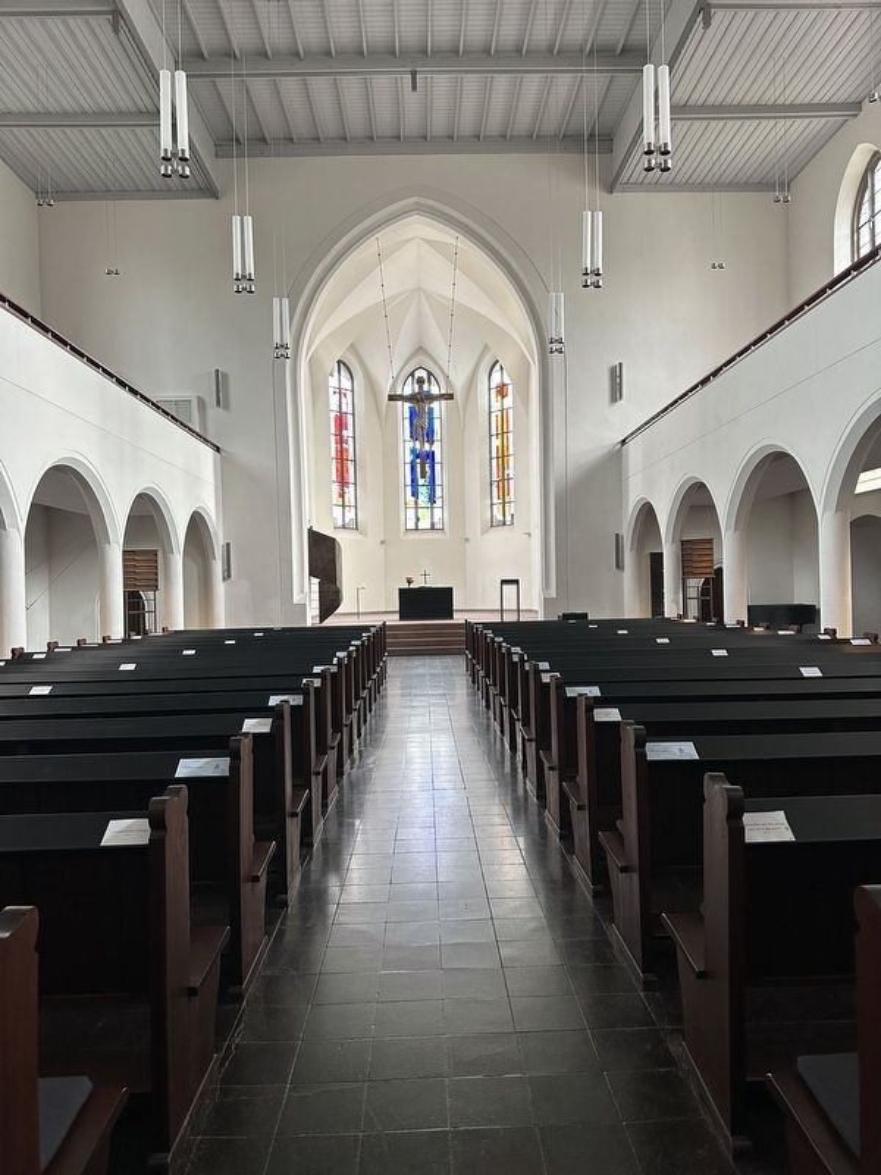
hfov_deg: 56.8
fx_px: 814
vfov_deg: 71.6
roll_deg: +1.6
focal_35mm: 24
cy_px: 588
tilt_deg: +0.3
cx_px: 440
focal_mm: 6.86
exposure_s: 1/121
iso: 200
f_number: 1.78
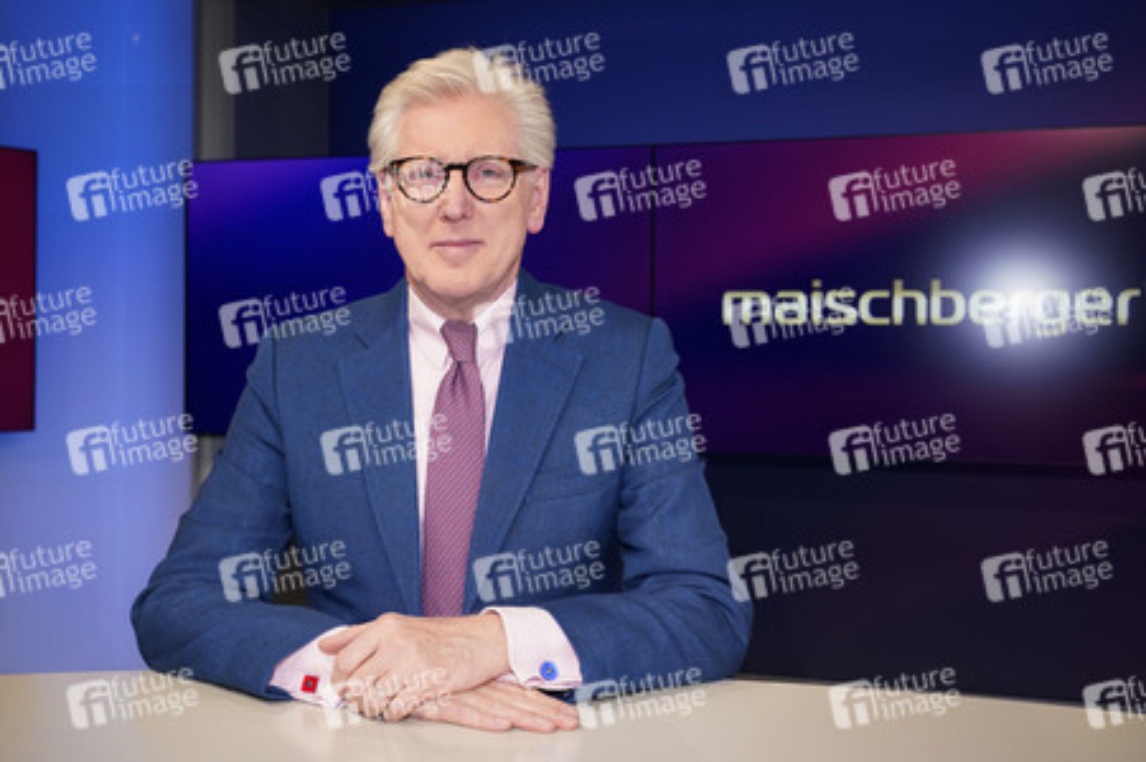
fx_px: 1241
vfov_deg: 34.2
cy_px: 381
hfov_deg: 49.6
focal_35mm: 39
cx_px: 573
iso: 2000
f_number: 5
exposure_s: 1/160
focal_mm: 39
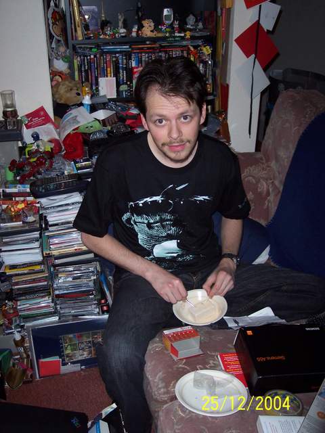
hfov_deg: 37.7
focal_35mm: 38
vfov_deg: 49.0
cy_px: 216
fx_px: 476
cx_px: 162
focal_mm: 8
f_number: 2.8
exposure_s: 1/30
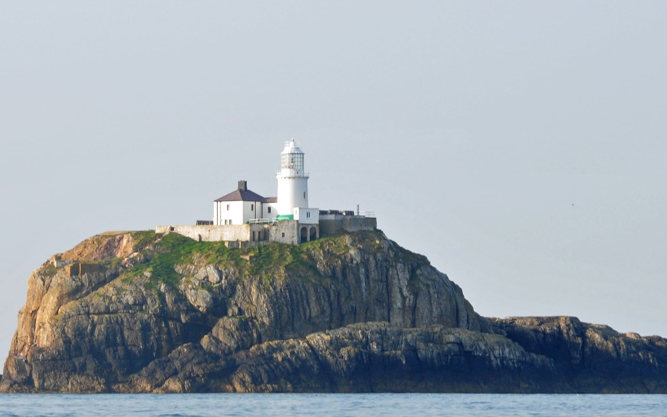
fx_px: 4963
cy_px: 201
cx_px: 241
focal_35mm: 273
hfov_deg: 7.7
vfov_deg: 4.8
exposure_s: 1/320
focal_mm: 82
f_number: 9
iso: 200
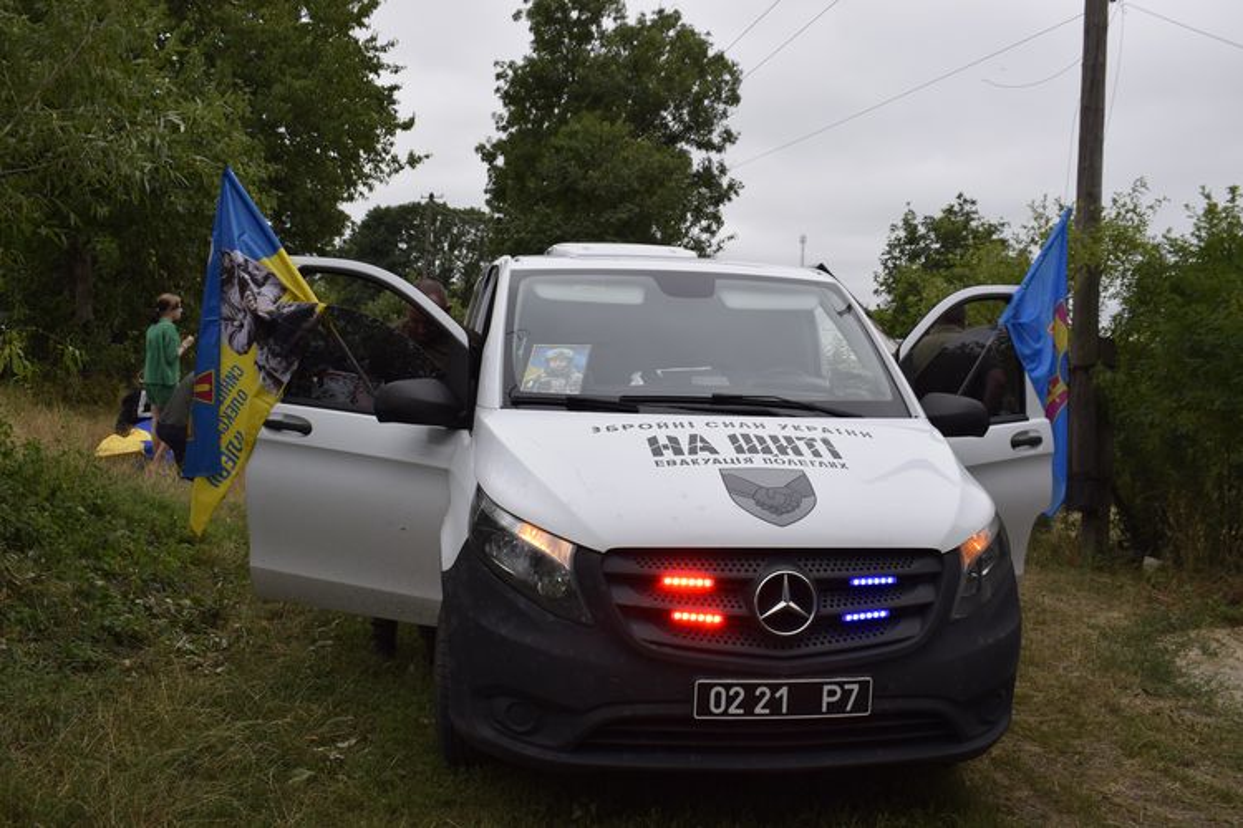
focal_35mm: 34
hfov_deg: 55.1
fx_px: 1191
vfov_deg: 38.4
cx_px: 622
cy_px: 414
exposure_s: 1/320
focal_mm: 23
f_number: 9
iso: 200
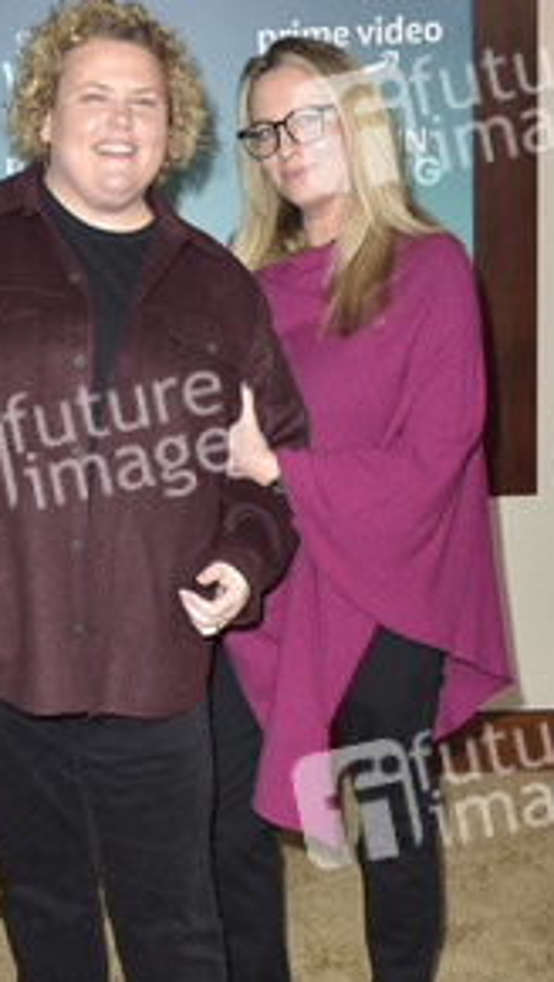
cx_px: 160
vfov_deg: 41.7
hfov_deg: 24.3
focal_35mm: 49
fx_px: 1278
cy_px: 621
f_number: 6.3
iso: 400
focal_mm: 34
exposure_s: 1/250
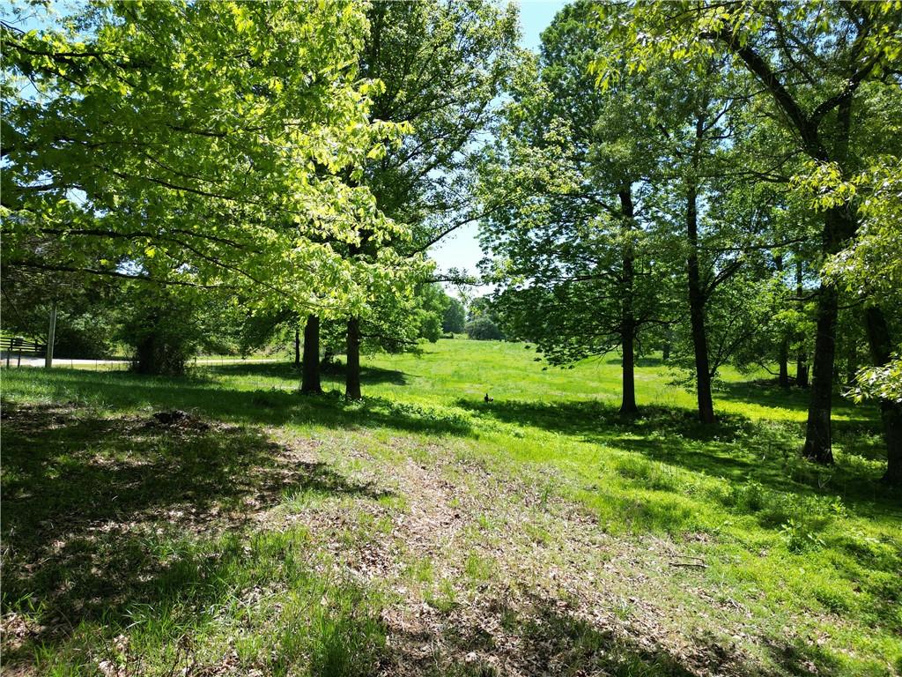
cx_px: 451
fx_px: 625
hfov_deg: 71.6
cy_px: 338
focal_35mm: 24
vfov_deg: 56.8
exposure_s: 1/1000
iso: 100
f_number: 1.7
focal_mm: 6.72
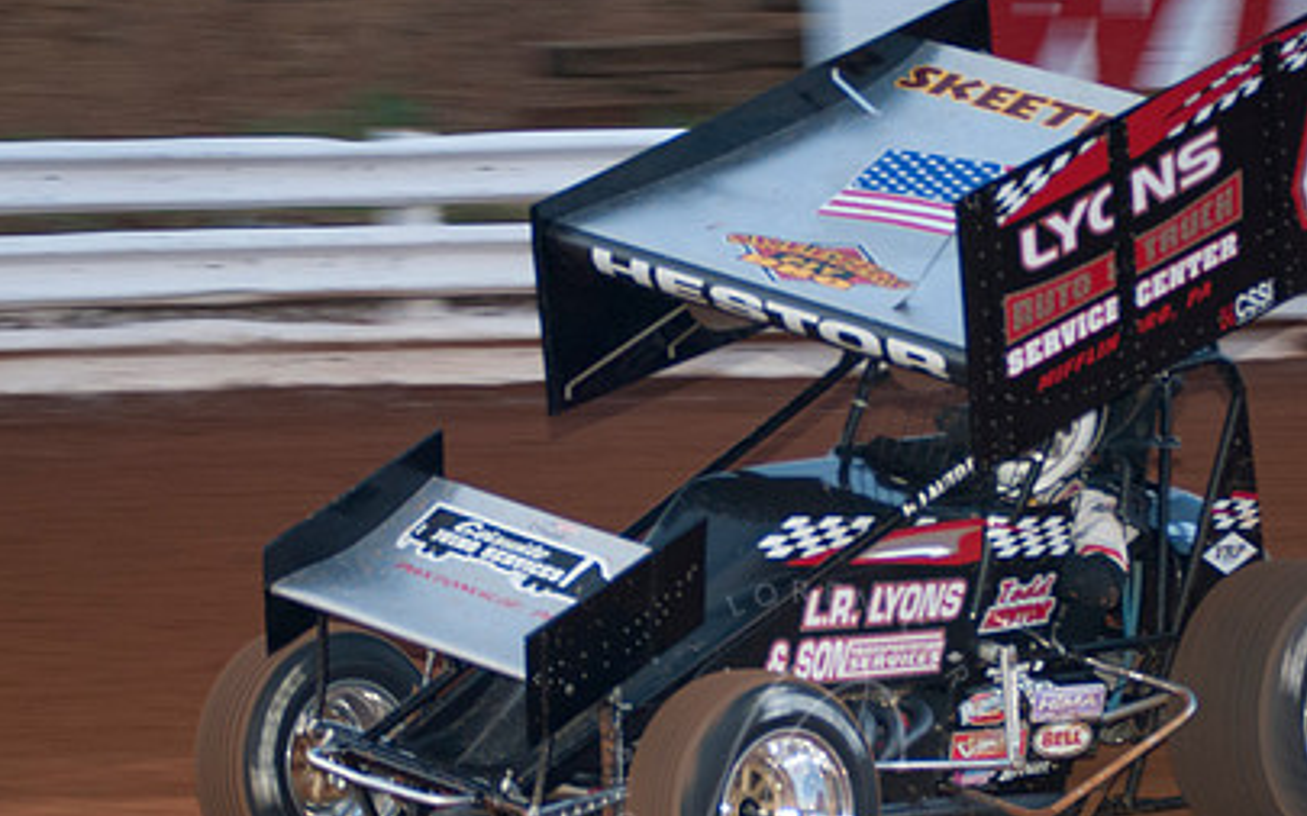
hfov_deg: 10.1
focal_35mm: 208
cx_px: 800
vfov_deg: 6.3
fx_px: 7408
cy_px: 474
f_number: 2.8
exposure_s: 1/400
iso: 250
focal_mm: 95
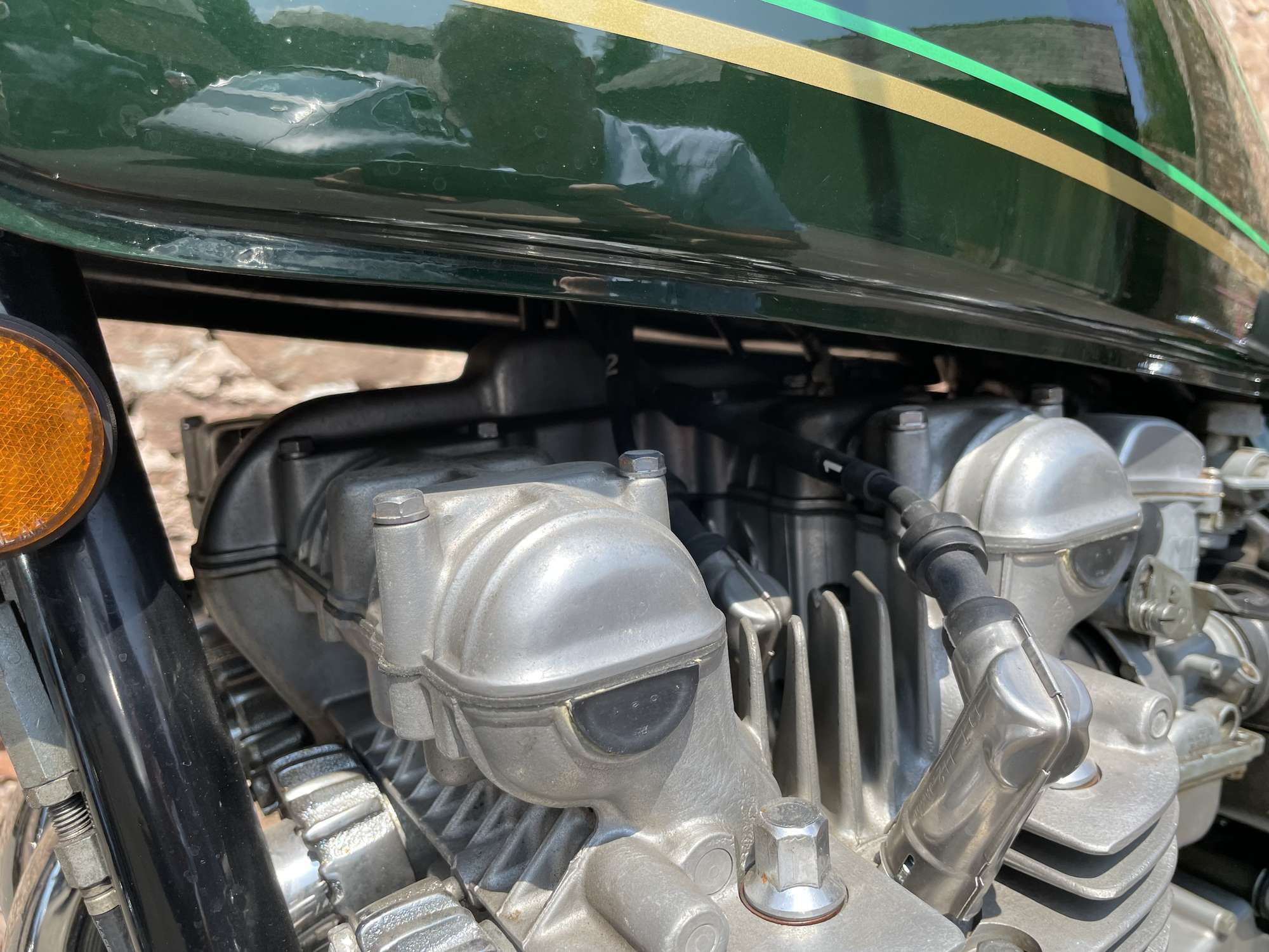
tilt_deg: -4.0
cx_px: 634
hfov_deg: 67.3
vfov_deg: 53.1
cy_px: 476
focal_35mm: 26
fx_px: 953
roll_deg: -4.3
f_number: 1.6
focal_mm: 4.2
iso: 32
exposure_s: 1/1024
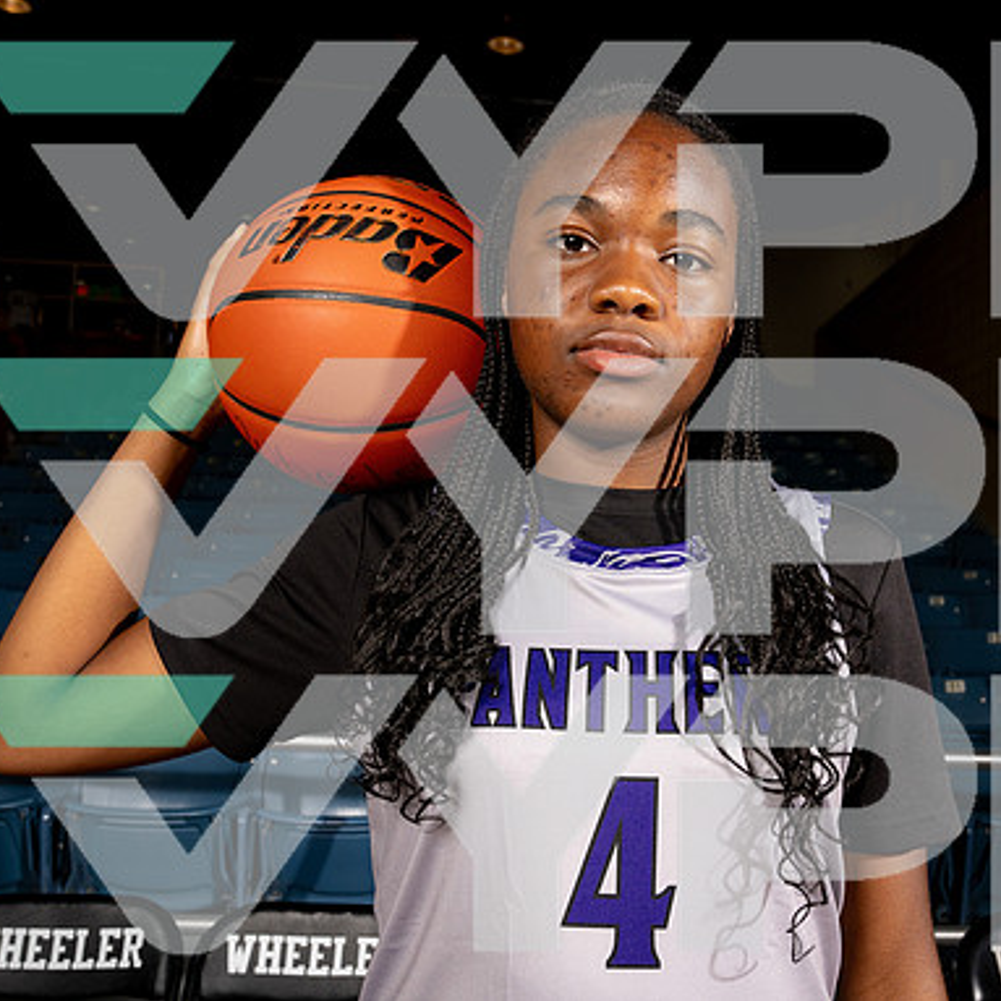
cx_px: 635
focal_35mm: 36
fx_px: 1178
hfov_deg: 45.6
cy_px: 498
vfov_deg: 46.0
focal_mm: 28
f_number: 7.1
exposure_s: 1/125
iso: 250
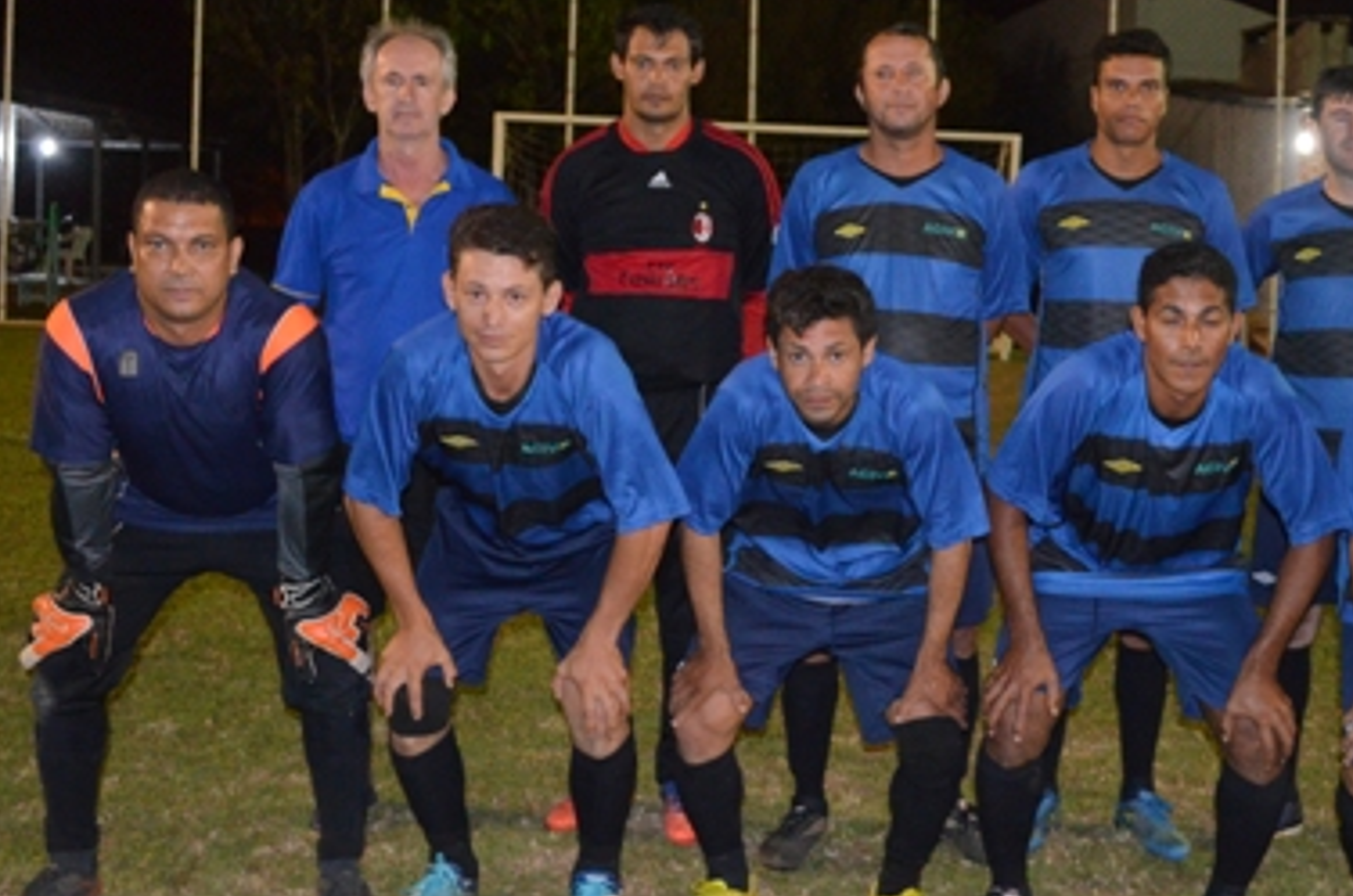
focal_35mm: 51
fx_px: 1913
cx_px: 766
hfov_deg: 38.9
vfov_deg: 26.2
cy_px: 313
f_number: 3.8
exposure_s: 1/60
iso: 3200
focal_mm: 20
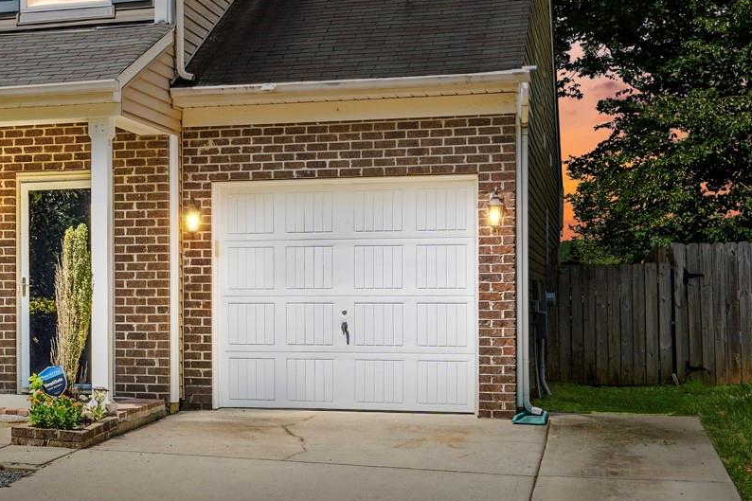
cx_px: 20
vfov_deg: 19.9
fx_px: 1420
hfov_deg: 28.1
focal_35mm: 68
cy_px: 143
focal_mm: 27
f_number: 10
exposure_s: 1/125
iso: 50
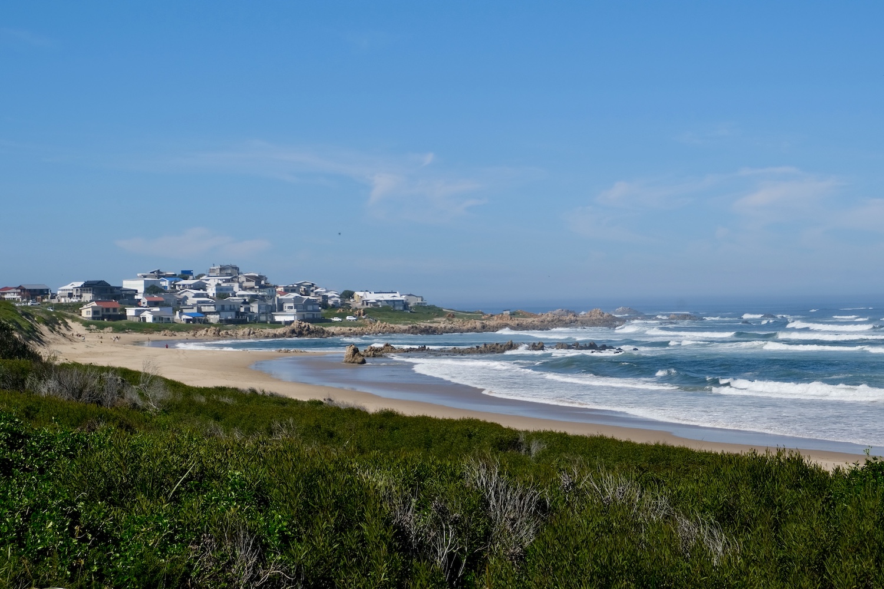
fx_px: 1547
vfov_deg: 21.6
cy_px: 294
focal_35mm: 63
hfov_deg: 31.9
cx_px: 442
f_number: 5.6
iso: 160
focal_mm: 42
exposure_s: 1/1400
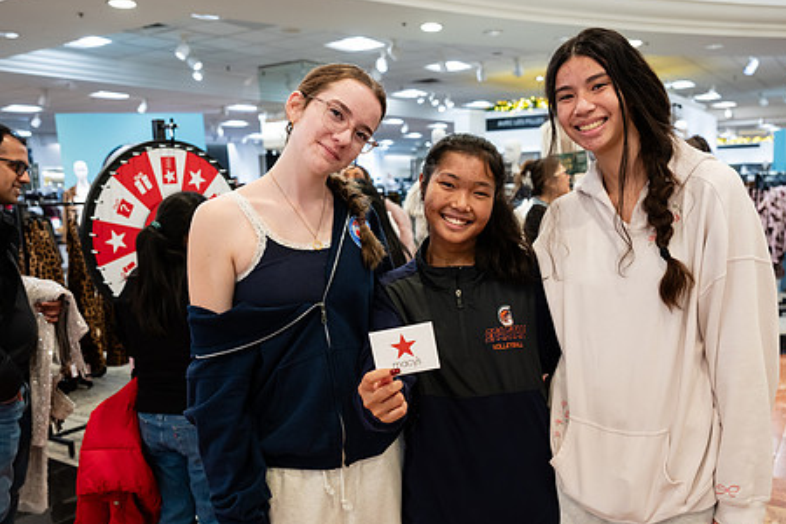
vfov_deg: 42.2
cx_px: 451
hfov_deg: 60.0
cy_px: 301
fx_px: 677
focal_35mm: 31
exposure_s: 1/125
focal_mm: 24
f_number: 3.2
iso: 1000
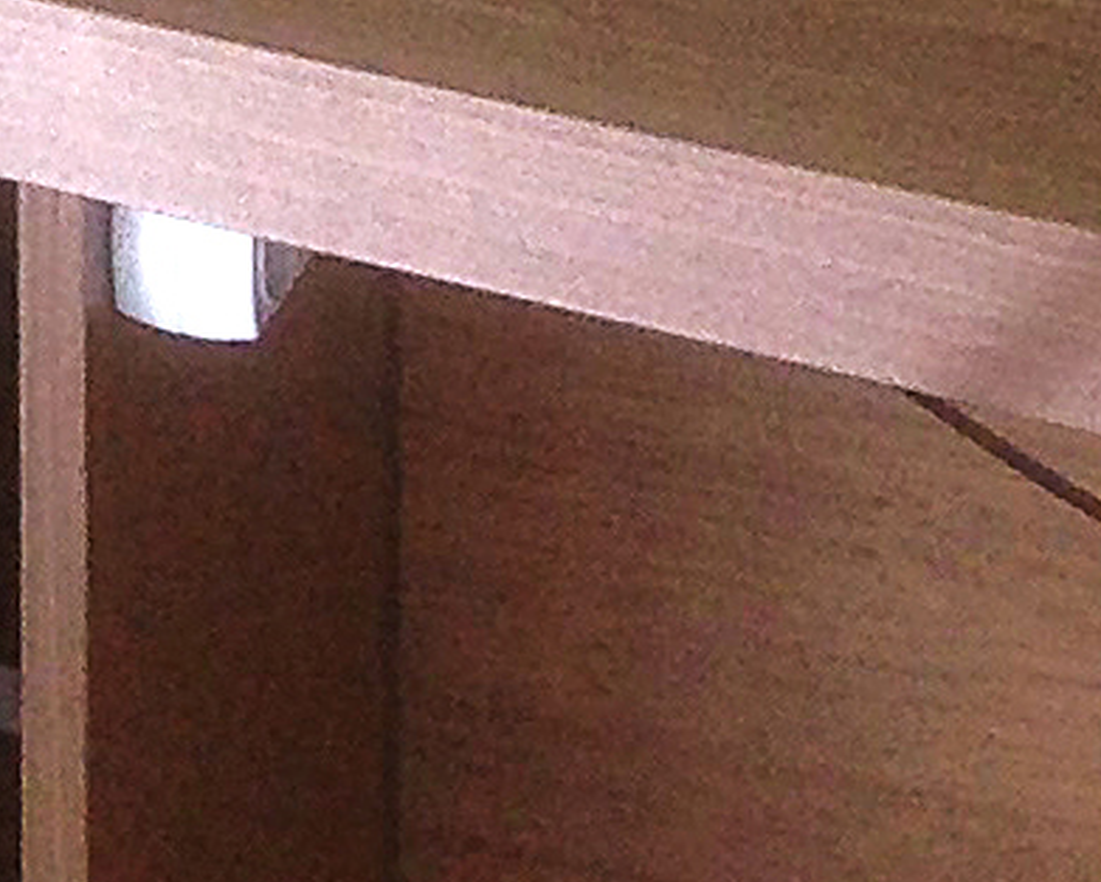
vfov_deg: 5.2
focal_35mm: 269
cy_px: -2325
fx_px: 8768
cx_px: -2230
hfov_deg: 6.5
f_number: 2.4
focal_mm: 4.12
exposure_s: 1/50
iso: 50
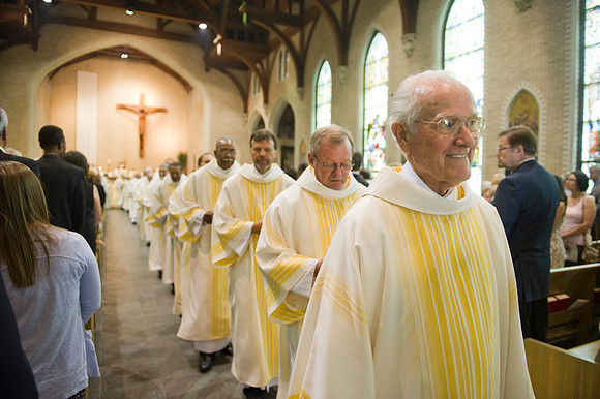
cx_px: 300
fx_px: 400
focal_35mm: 24
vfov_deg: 53.1
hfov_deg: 73.8
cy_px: 200
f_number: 2.8
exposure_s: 1/125
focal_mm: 24
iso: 2000
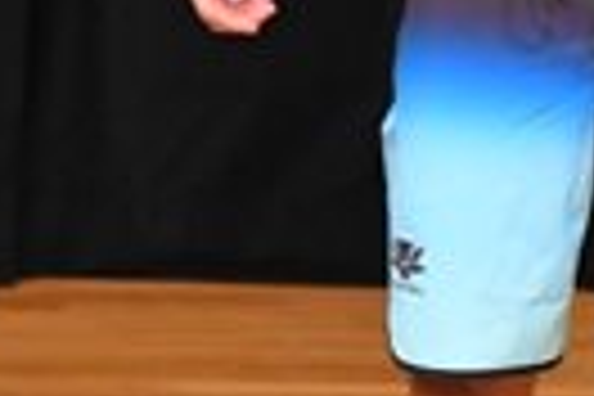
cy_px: -68
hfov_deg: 1.4
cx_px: 1550
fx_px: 24781
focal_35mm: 1502
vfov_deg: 0.9
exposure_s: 1/400
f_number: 5.6
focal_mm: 170
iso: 4000
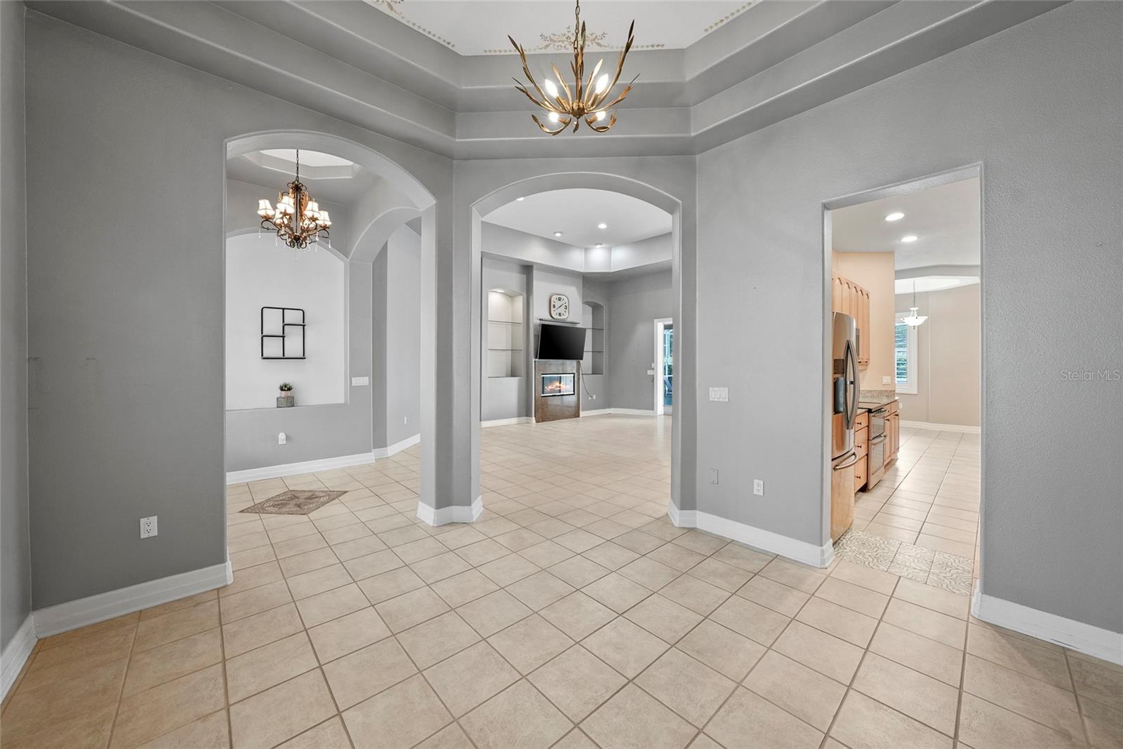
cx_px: 562
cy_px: 374
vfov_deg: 90.1
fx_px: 374
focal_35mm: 12
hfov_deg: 112.6
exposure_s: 1/4
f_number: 7.1
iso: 800
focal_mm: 12
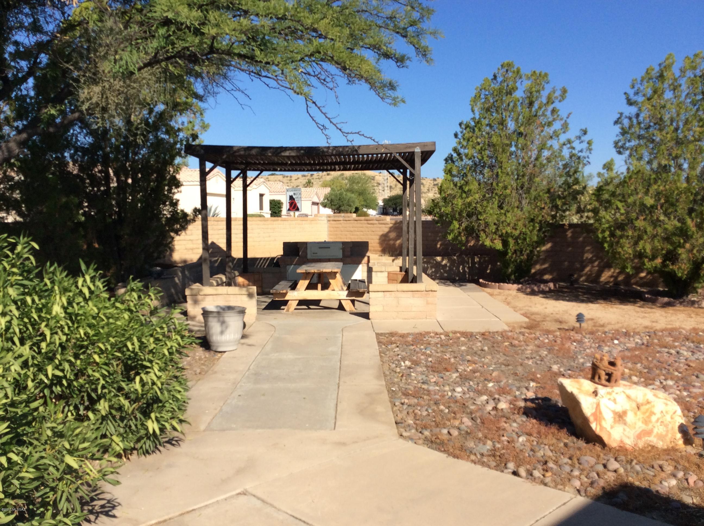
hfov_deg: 55.4
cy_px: 263
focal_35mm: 33
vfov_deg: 42.8
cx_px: 352
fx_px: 670
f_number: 2.4
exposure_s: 1/1431
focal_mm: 3.3
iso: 32
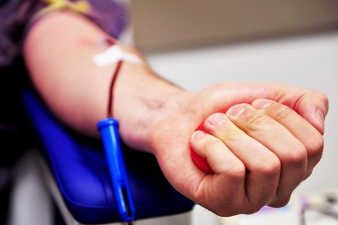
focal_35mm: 90
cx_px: 129
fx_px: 844
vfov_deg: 15.1
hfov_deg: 22.6
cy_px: 136
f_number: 3.2
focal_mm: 70
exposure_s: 1/50
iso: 200
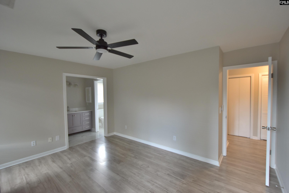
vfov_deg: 77.4
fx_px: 121
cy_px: 96
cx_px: 144
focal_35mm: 15
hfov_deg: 100.3
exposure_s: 1/125
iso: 720
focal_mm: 10
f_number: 3.5
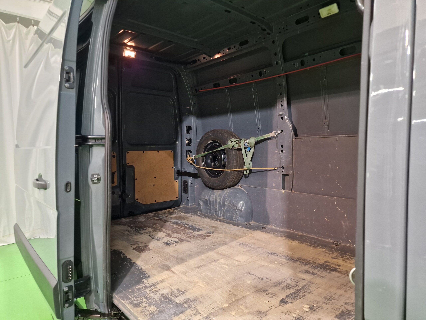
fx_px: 283
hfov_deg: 73.9
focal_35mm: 23
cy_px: 160
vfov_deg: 58.9
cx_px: 213
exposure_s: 1/50
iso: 320
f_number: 1.8
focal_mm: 6.4
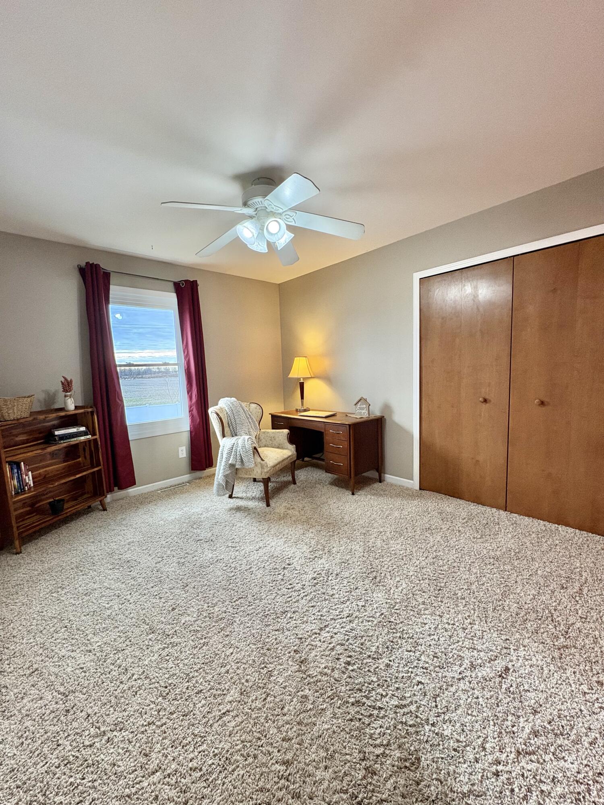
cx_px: 302
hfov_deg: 85.7
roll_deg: +2.0
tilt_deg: -5.7
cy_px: 402
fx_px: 326
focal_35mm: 14
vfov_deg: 102.1
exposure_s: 1/120
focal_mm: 2.22
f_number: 2.2
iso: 250
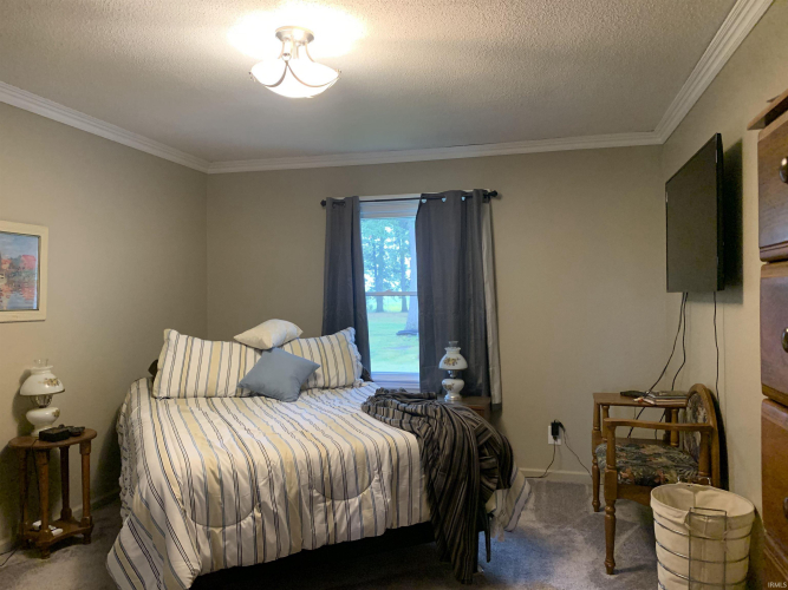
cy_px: 295
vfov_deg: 53.0
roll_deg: -0.2
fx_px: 592
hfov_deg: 67.3
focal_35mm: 26
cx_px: 394
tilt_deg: +0.0
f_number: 1.8
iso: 320
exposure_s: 1/60
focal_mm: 4.25
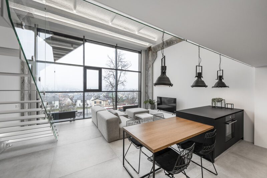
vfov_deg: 81.2
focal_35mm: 14
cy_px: 89
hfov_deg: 104.3
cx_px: 134
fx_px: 104
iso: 50
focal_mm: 14
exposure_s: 1/5
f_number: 8
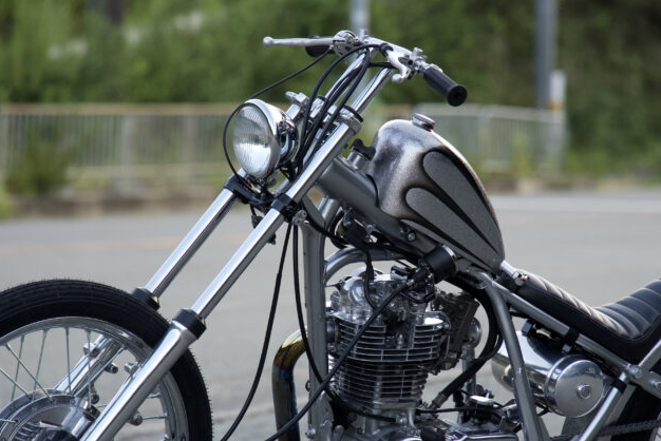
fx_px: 6007
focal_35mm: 327
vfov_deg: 4.2
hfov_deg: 6.3
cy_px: 278
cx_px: 391
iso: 1000
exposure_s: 1/250
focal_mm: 200
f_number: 5.6
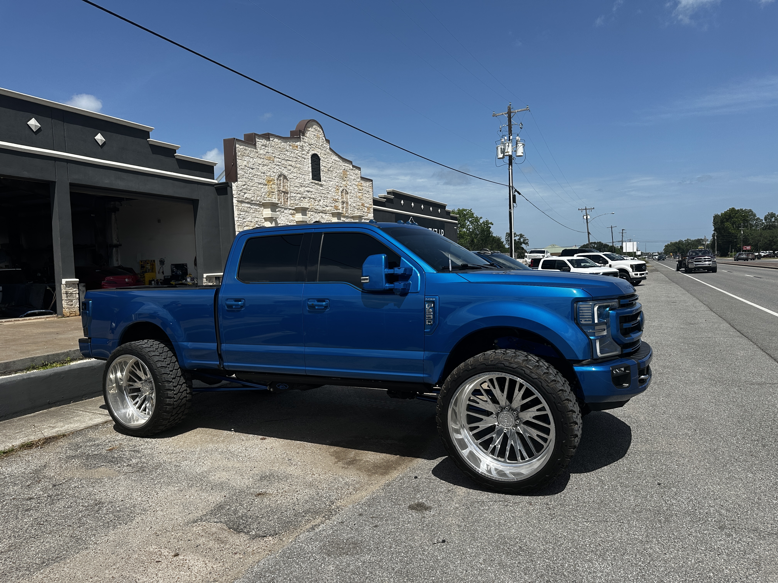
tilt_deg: -1.6
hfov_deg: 71.6
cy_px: 292
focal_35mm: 24
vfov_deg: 56.8
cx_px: 389
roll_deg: +0.9
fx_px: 539
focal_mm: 6.86
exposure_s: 1/5263
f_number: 1.78
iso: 80
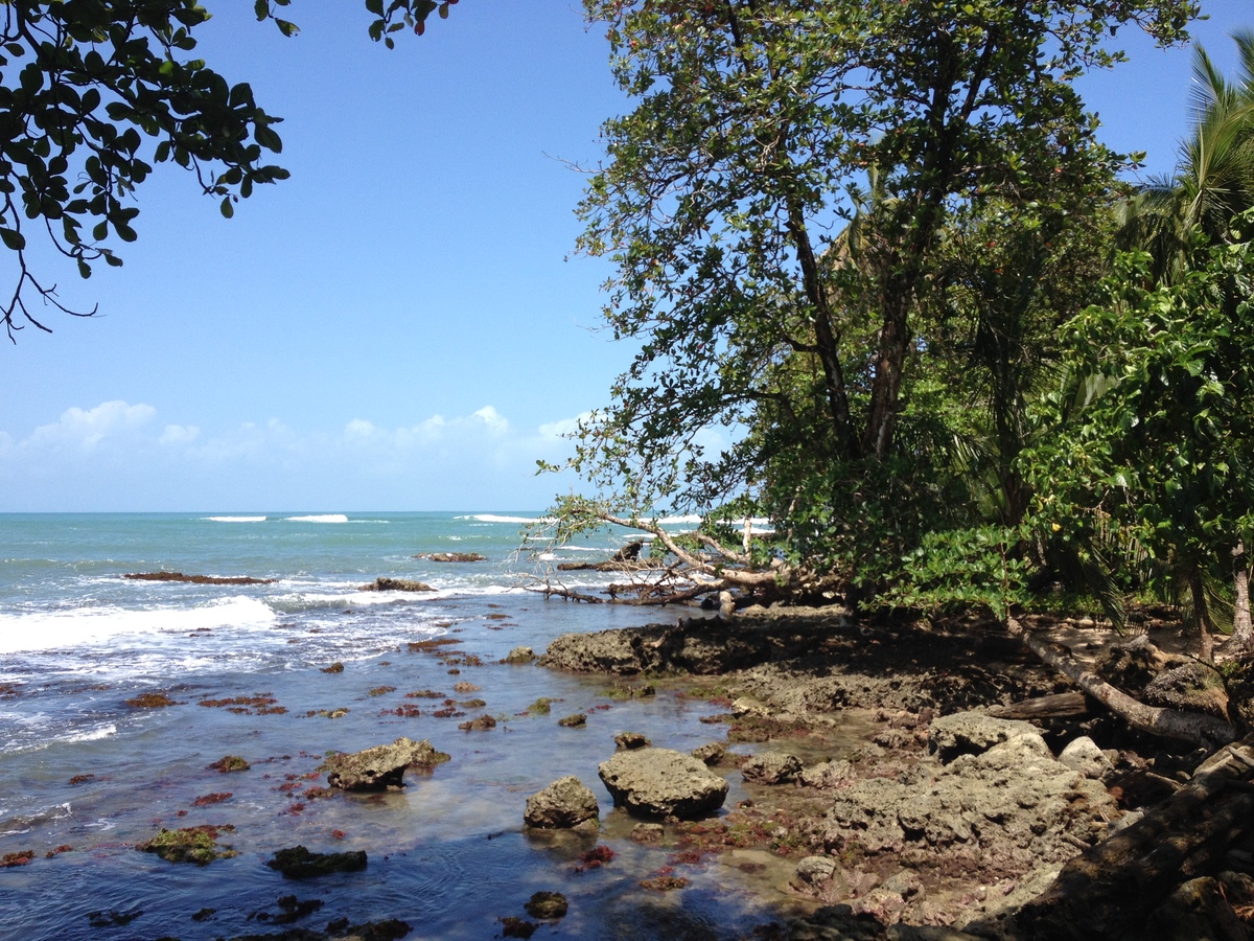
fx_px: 1268
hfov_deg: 52.6
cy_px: 470
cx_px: 627
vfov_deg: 40.7
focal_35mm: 35
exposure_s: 1/1346
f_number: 2.4
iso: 50
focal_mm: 4.28
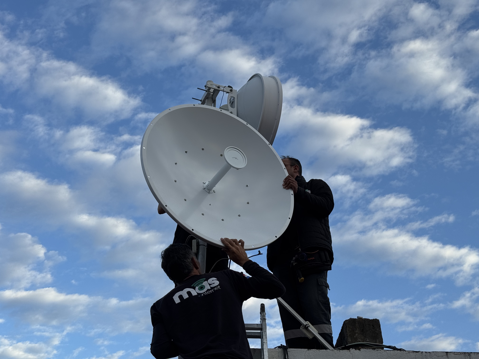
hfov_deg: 39.7
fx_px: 664
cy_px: 180
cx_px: 240
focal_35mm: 48
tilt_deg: +32.6
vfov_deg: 30.3
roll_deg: +0.7
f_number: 1.78
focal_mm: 6.76
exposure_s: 1/1490
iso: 64
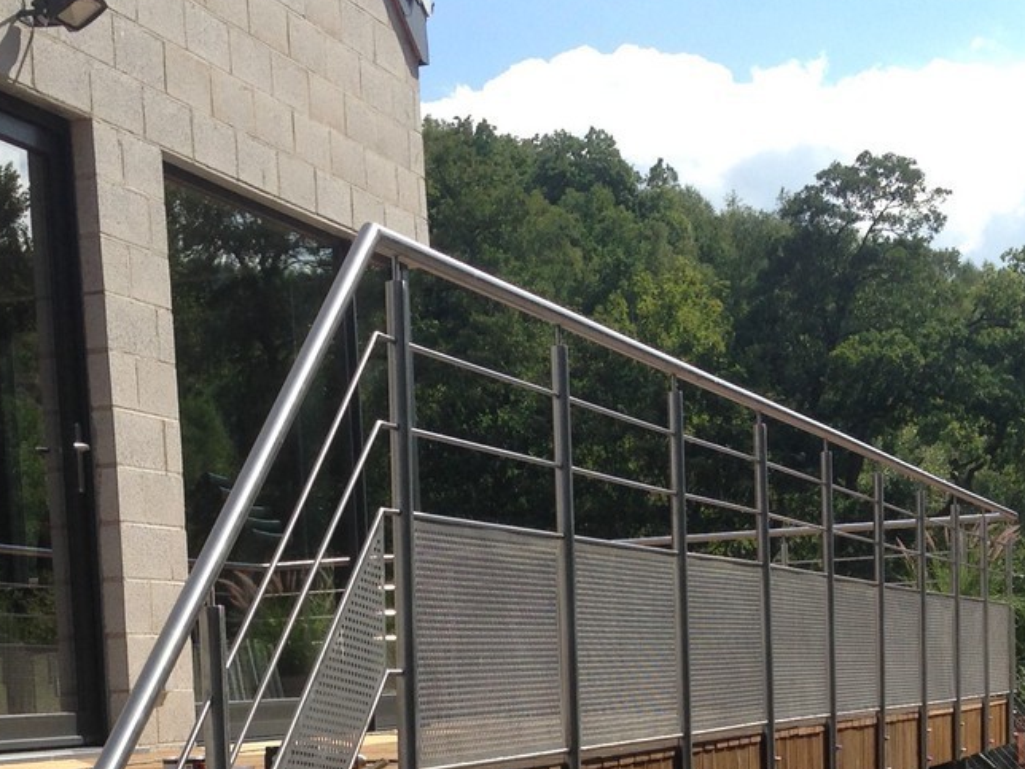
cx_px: 409
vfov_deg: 17.3
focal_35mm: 82
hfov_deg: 23.8
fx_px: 2428
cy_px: 880
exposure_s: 1/1355
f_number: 2.4
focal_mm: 4.12
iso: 50
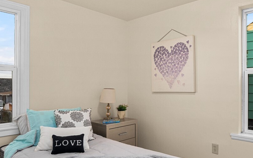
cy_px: 88
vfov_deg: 44.5
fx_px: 193
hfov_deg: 65.0
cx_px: 165
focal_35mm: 28
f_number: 6.7
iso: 320
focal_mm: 13
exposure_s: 1/30
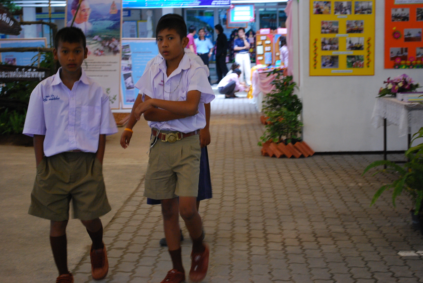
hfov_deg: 29.2
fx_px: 812
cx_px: 212
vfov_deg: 19.8
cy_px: 142
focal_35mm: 69
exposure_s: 1/30
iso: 800
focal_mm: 46
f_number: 5.3
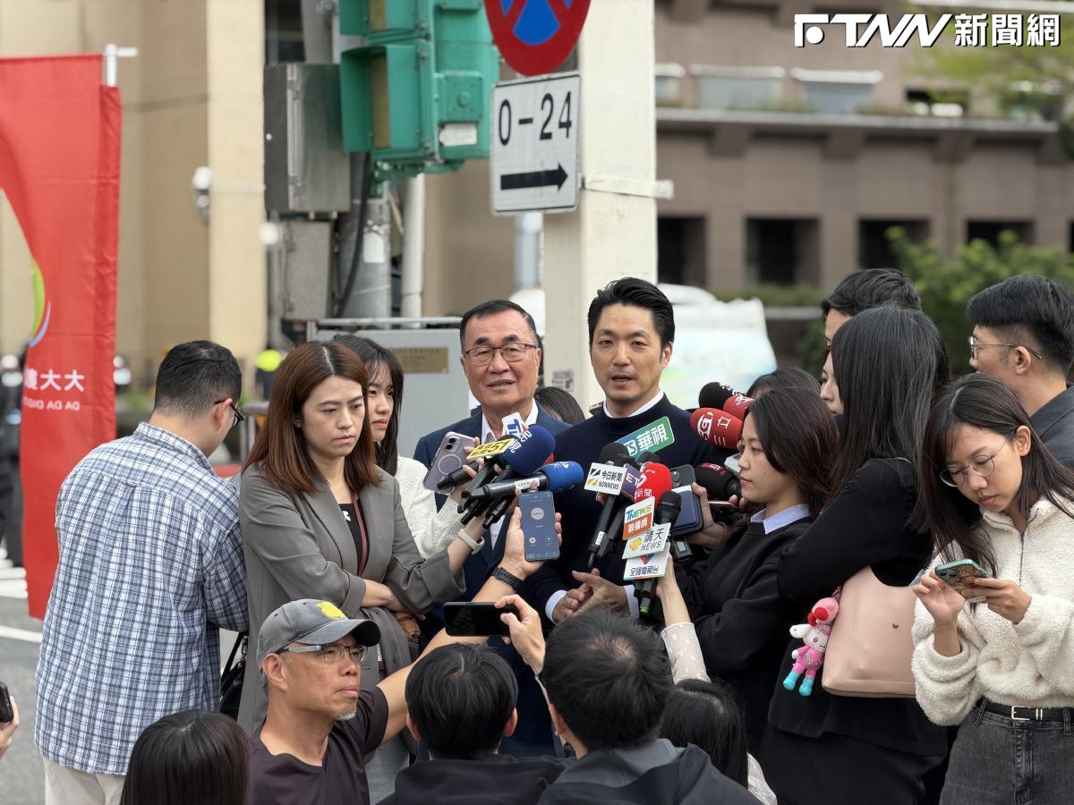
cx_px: 537
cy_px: 402
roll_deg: +0.4
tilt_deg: -1.5
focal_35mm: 100
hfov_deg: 19.6
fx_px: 3103
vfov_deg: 14.8
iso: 50
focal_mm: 16.89
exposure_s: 1/390
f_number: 2.8
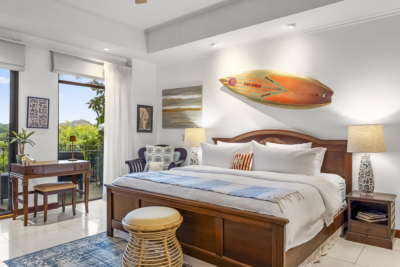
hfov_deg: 73.7
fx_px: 267
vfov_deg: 53.1
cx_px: 200
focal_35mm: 24
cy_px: 134
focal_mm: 16
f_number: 5
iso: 250
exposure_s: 1/800
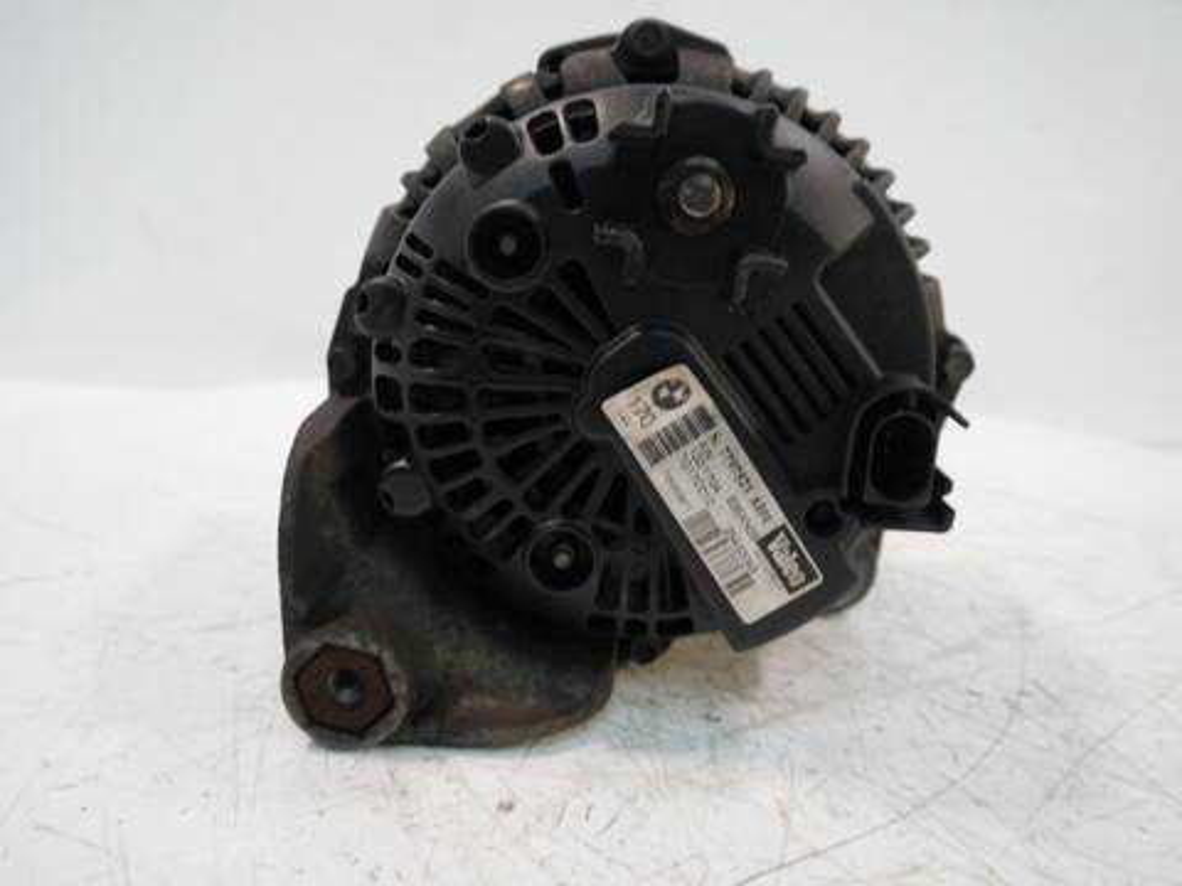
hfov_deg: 63.4
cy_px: 443
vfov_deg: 49.7
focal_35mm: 28
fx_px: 956
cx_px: 591
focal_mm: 14
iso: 1250
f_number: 3.5
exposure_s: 1/125
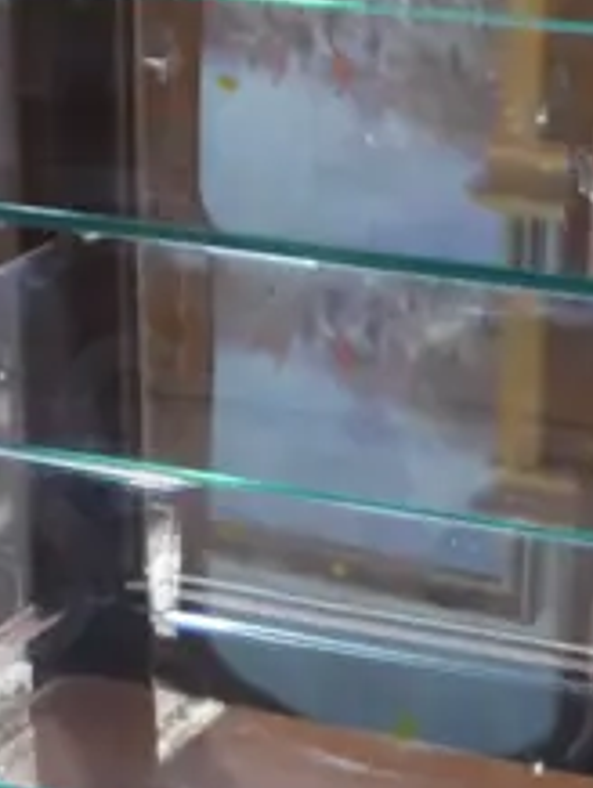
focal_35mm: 169
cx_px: 45
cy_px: 535
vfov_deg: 11.7
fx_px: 3853
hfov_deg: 8.8
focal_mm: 18
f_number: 4
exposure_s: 1/60
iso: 1250
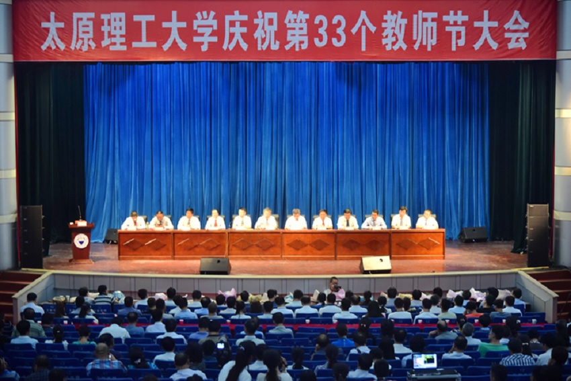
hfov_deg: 28.8
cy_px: 190
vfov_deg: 19.5
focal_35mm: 70
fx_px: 1110
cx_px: 286
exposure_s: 1/80
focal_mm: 70
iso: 2500
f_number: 4.5
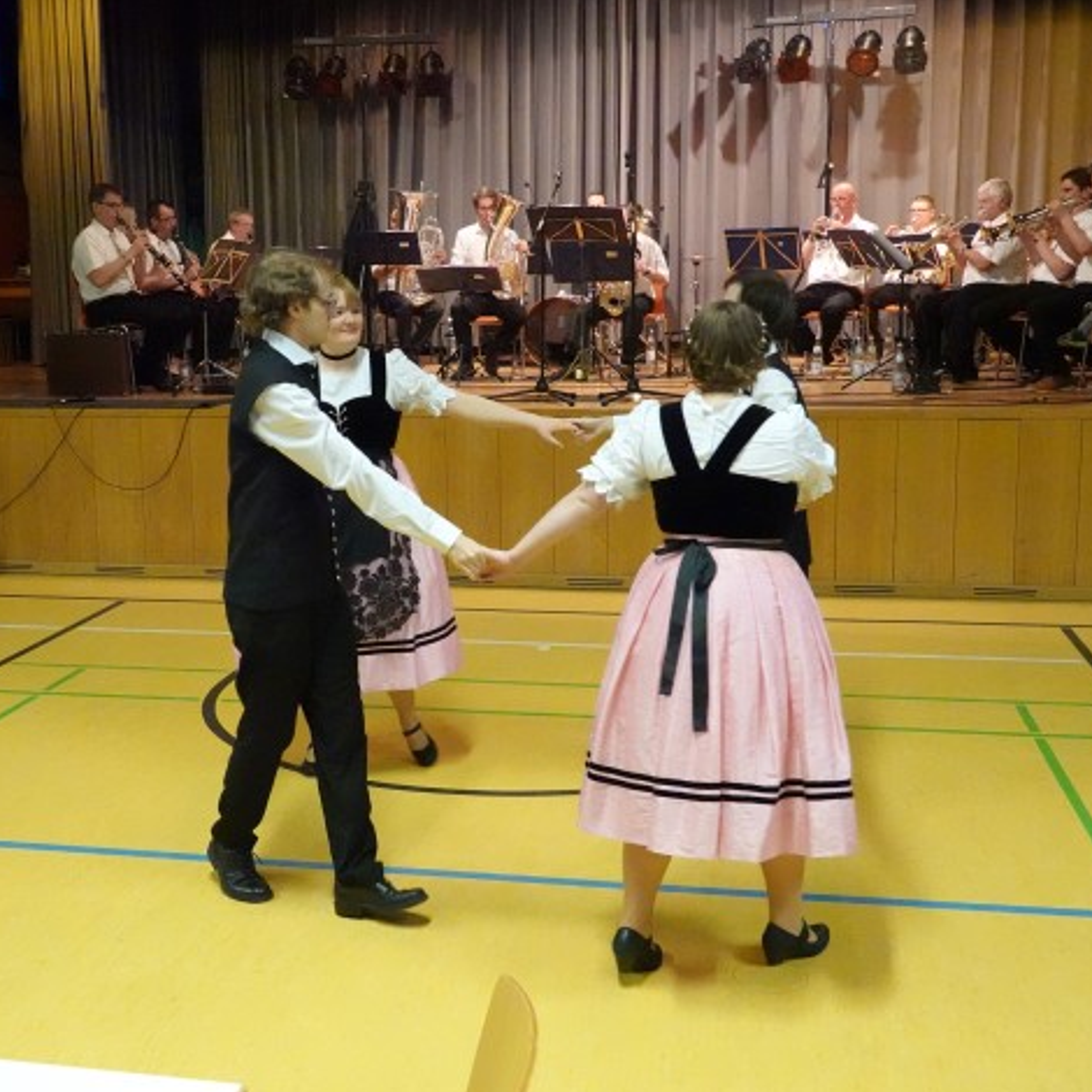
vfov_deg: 39.2
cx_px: 439
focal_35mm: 43
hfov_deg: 39.0
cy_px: 548
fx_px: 1535
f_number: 3.5
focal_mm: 12.25
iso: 6400
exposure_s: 1/250
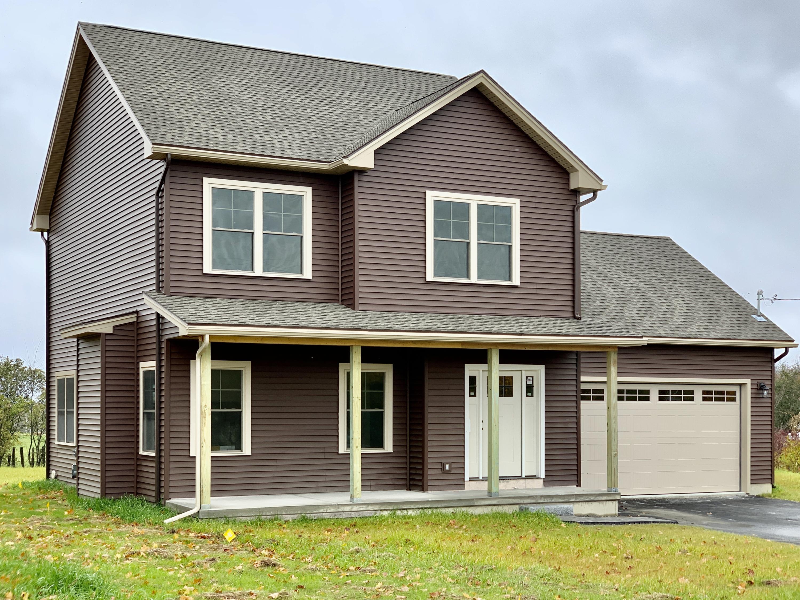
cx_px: 400
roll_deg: -0.2
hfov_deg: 36.8
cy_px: 300
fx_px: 1202
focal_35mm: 52
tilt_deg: +5.2
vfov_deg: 28.0
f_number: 2.4
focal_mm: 6
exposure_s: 1/122
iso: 16
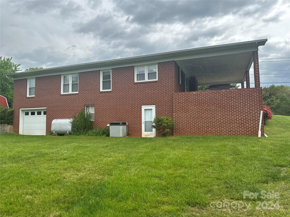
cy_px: 108
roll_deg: +0.4
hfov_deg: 71.6
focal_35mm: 24
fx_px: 201
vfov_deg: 56.8
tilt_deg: +3.8
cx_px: 145
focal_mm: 6.86
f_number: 1.78
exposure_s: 1/2469
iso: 80
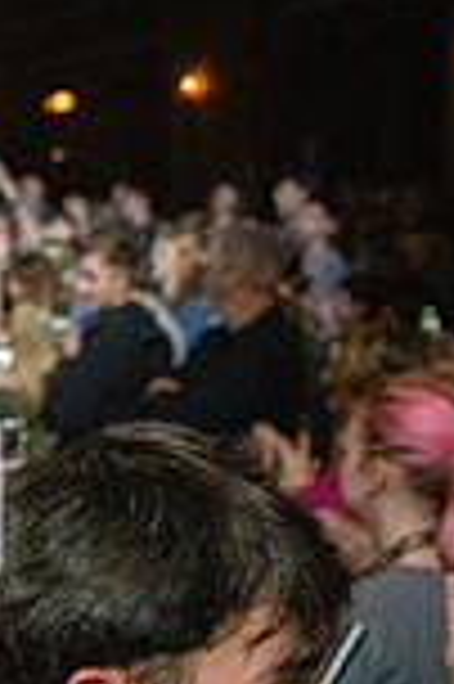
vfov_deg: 28.0
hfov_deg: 17.5
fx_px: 1346
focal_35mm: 71
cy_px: 526
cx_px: -198
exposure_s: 1/500
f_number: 2.8
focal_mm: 24
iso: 12800
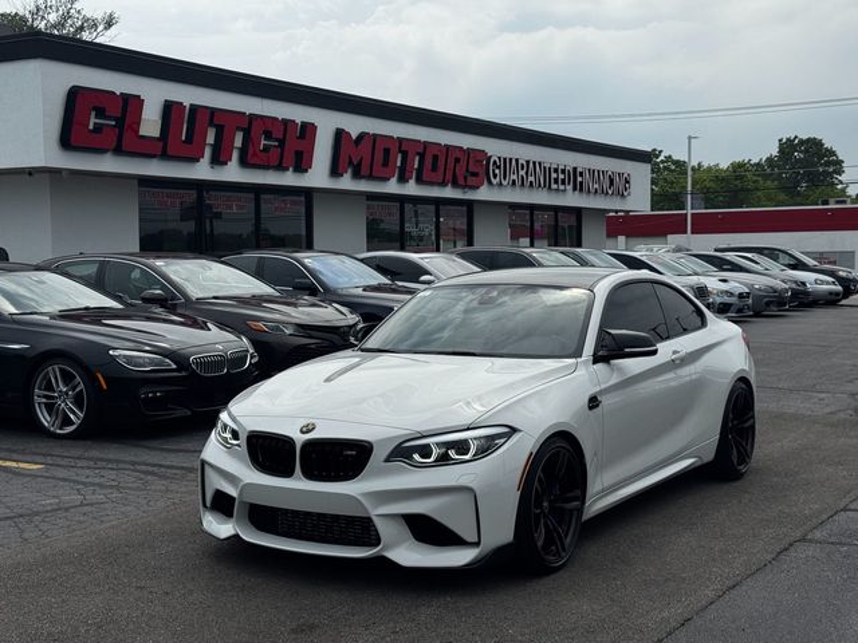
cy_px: 322
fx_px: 1190
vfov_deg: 30.3
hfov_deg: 39.7
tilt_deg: -3.6
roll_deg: +0.5
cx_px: 429
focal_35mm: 48
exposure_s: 1/7092
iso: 64
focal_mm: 6.76
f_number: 1.78
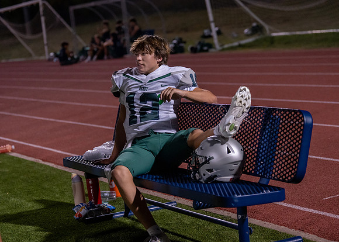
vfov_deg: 15.2
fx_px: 904
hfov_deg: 21.2
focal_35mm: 94
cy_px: 106
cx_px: 166
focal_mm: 70
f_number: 2.8
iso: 2000
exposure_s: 1/1000
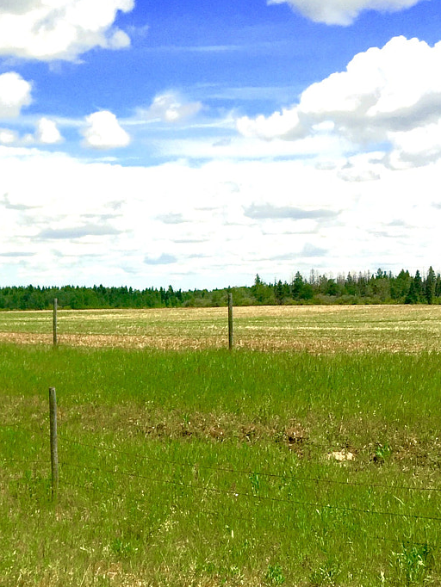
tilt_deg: -6.2
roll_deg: +0.6
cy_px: 404
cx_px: -45
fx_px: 1154
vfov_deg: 28.3
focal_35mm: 68
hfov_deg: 20.6
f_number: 2.2
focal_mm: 4.15
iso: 32
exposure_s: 1/3300
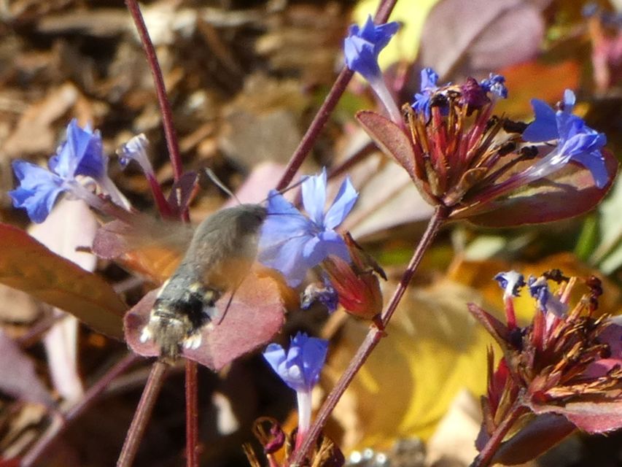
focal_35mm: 309
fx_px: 5553
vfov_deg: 4.8
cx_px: 311
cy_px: 234
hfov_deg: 6.4
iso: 100
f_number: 5.6
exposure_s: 1/80
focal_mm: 55.4
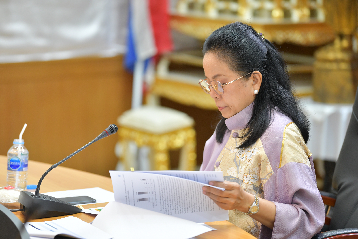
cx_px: 179
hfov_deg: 14.2
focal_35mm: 145
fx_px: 1442
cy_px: 120
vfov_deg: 9.5
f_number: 2.8
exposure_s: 1/200
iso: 1600
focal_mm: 145
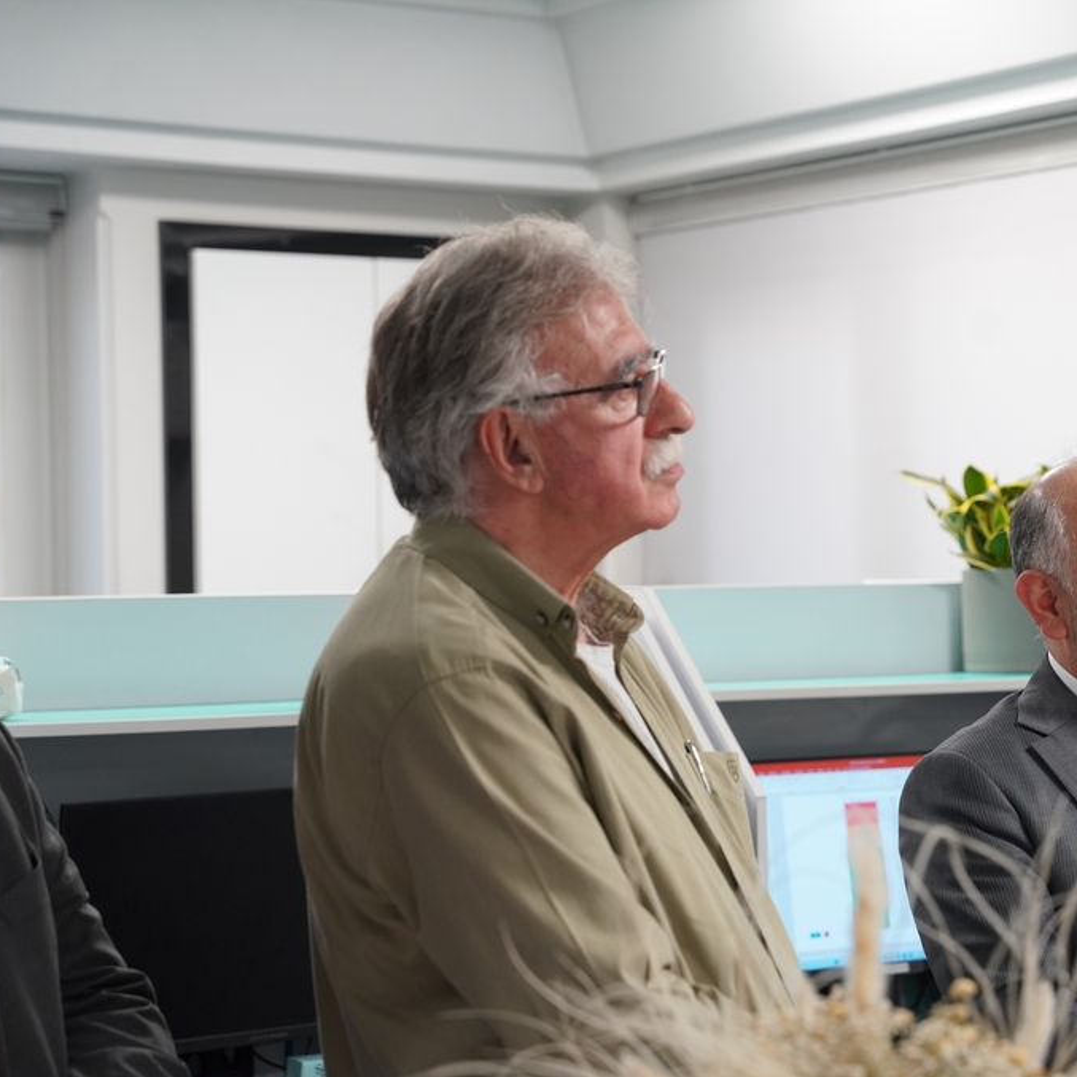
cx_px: 746
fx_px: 3168
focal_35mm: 90
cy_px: 540
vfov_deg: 19.3
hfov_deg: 19.2
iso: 2000
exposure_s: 1/160
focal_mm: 70
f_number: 4
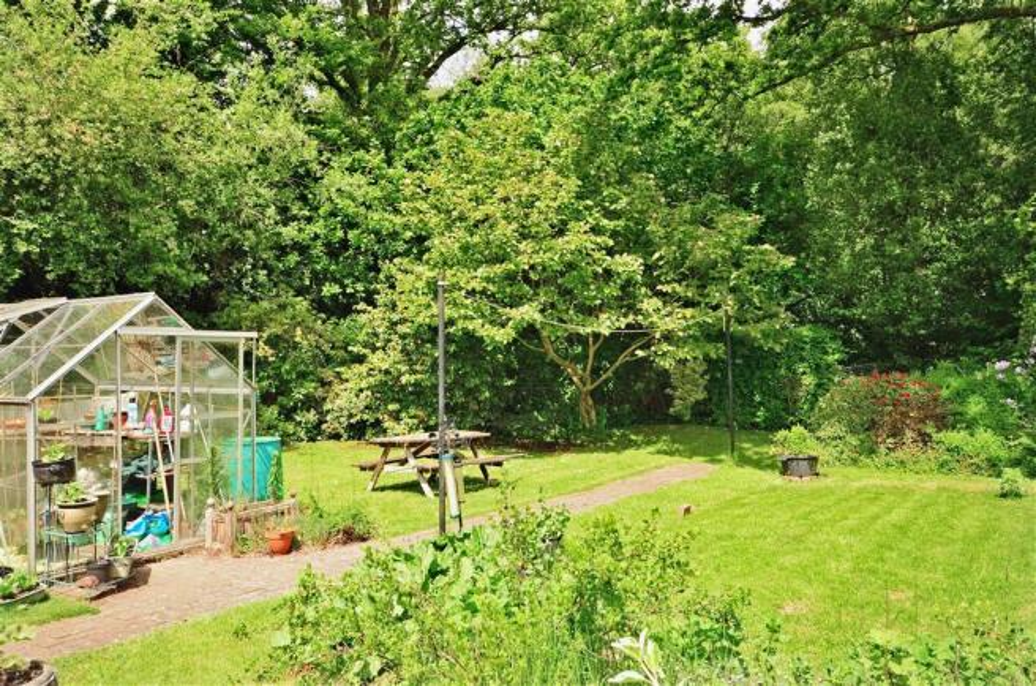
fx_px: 861
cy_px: 343
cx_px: 518
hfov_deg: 62.0
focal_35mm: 30
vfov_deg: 43.4
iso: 200
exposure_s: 1/100
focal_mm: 20
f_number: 9
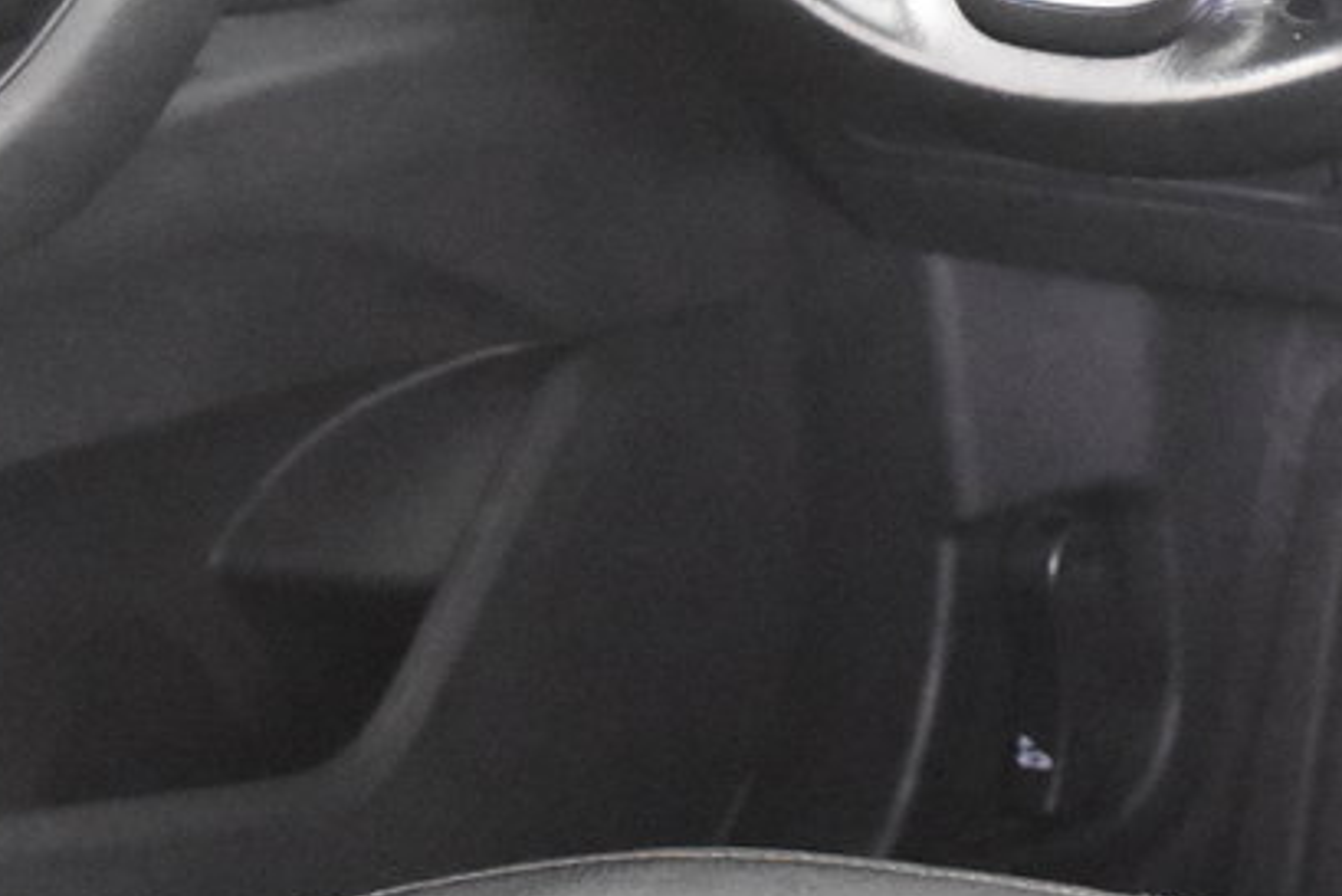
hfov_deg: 16.1
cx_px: 1631
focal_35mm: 122
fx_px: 4549
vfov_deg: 11.1
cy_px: -126
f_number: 3.2
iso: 12800
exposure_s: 1/40
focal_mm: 26
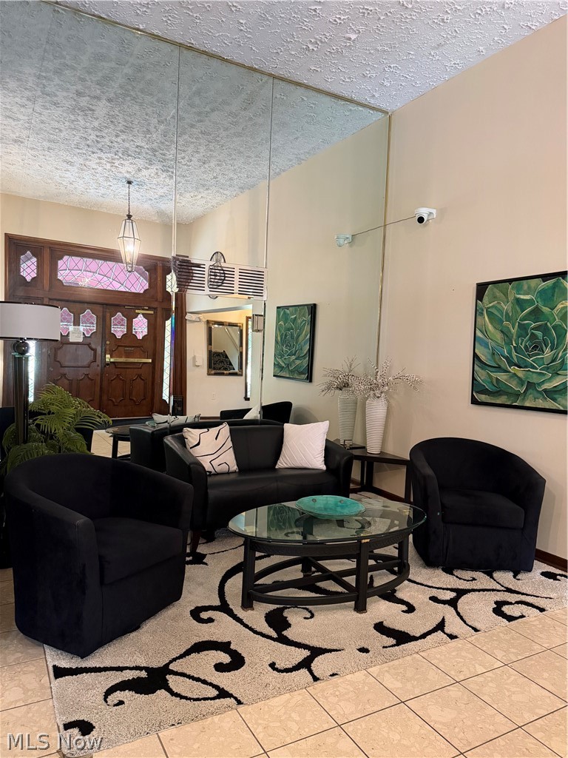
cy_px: 379
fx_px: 525
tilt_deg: -2.4
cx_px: 284
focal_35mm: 24
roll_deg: -2.5
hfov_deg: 56.8
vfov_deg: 71.6
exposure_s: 1/60
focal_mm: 6.76
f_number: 1.78
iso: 640
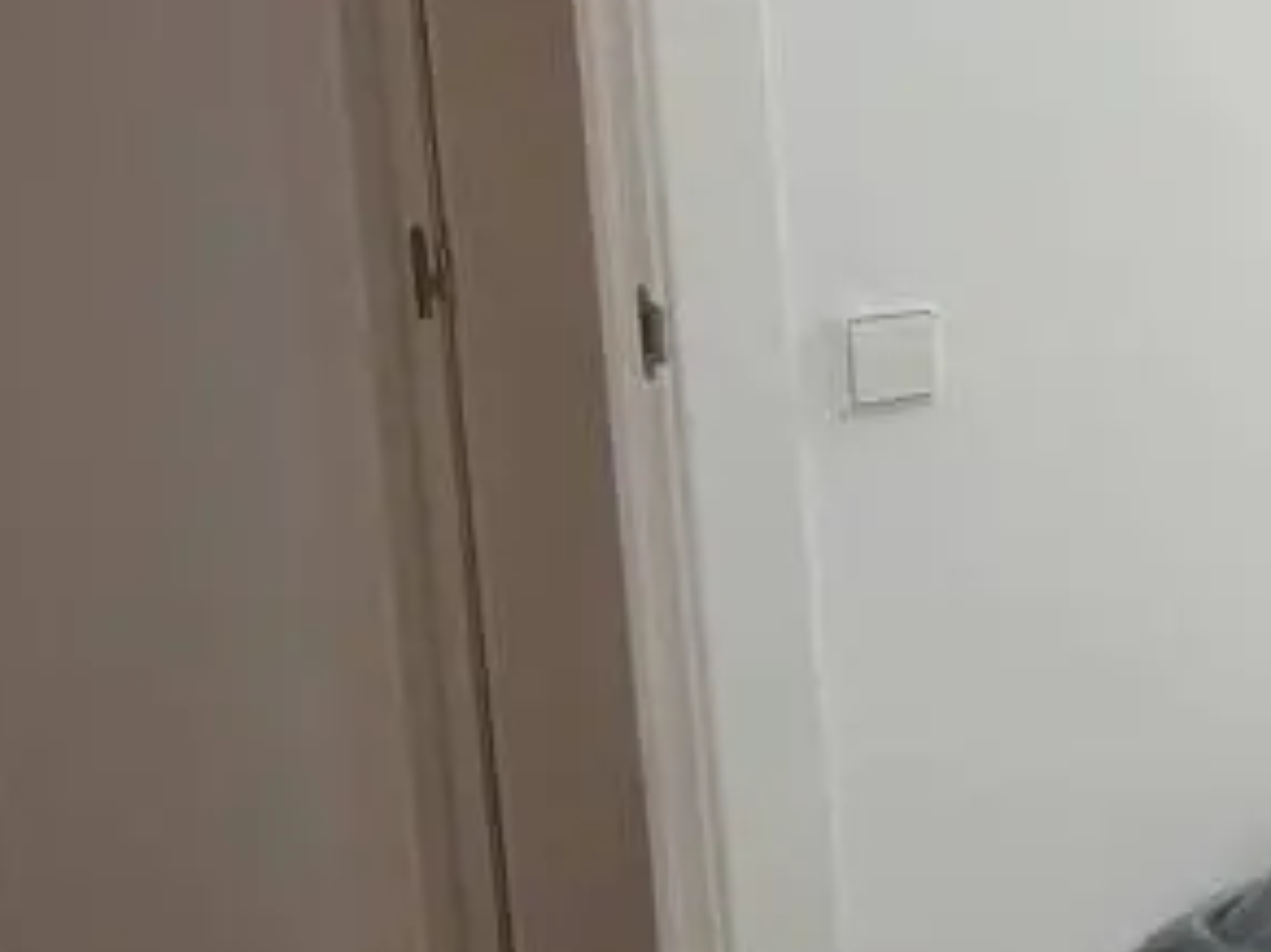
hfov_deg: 25.7
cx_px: 1926
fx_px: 2019
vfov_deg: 26.1
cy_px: 210
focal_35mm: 55
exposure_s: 1/50
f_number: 2.2
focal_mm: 1.65
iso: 83
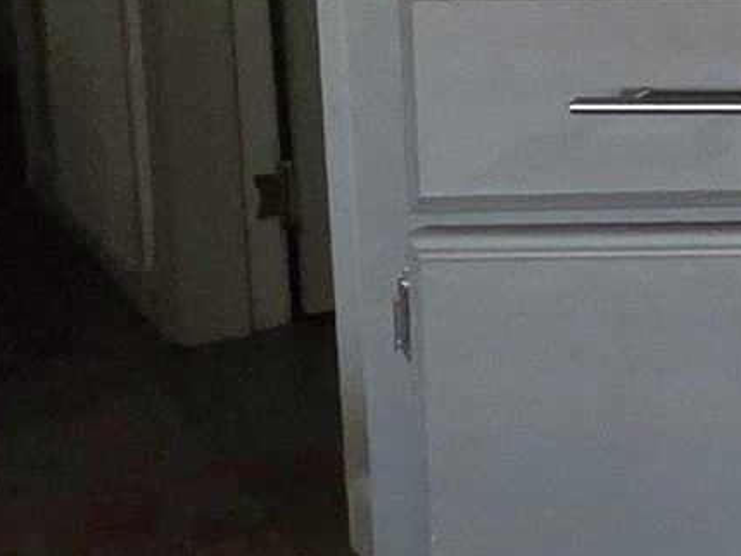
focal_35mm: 93
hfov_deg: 10.4
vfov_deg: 14.5
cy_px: -351
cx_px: 2422
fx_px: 1991
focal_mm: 2.2
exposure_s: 1/60.2
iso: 320
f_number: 1.9
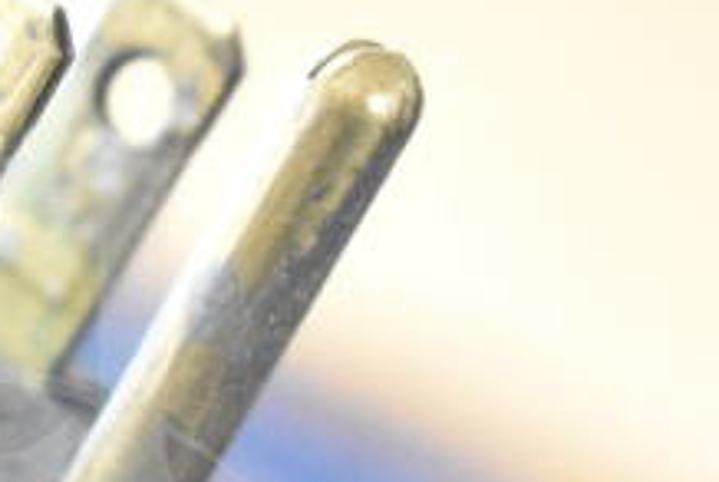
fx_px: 4608
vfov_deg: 6.0
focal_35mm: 230
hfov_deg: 8.8
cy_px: 421
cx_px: -119
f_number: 5.6
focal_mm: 55
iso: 25600
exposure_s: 1/100
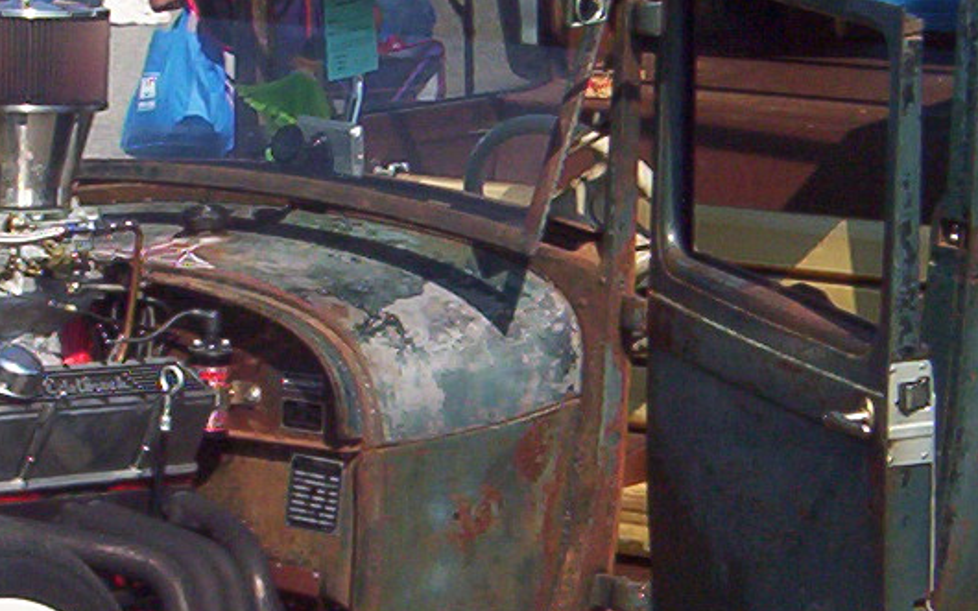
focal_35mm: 167
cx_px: 225
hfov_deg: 12.5
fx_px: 4450
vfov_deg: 7.8
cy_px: 382
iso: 100
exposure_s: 1/563
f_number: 5.97
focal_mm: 7.88
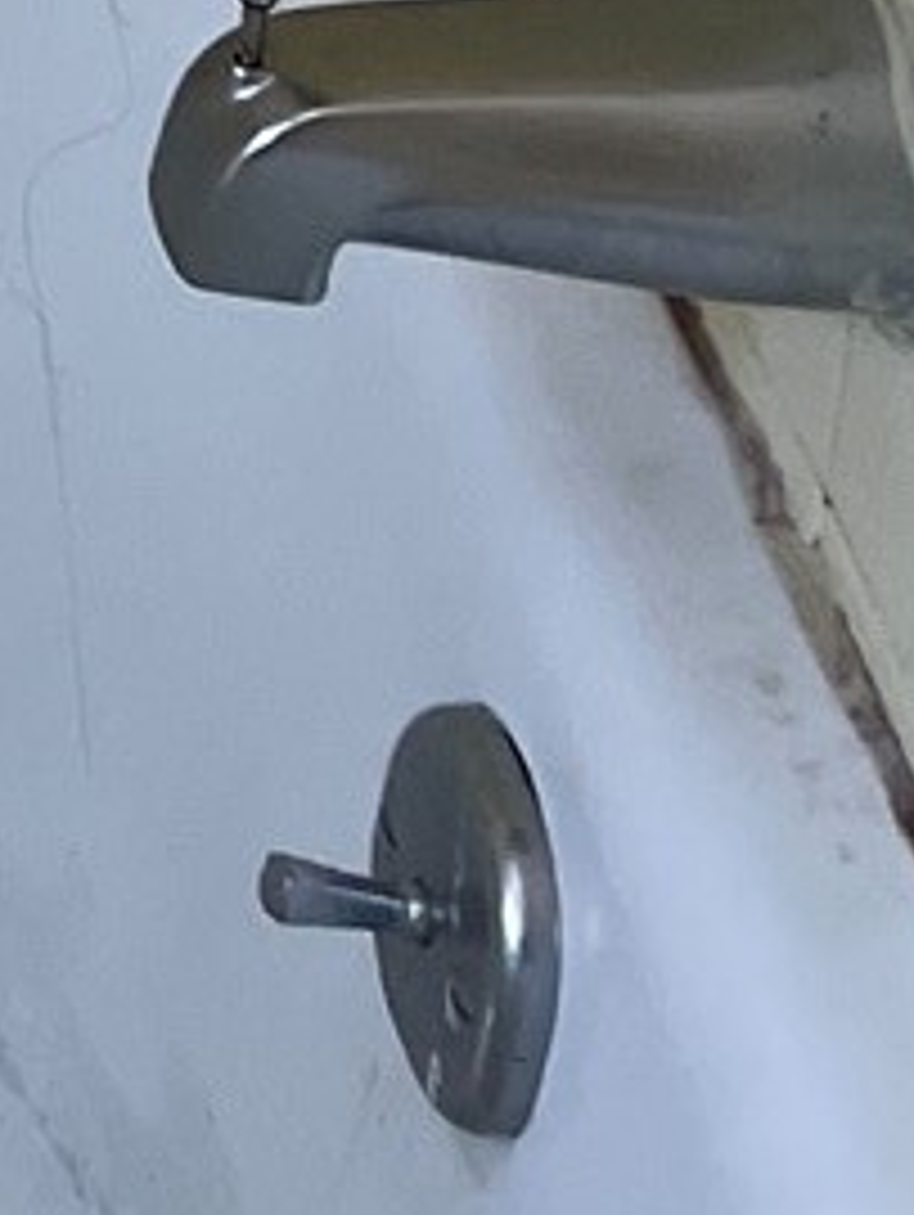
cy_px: -2196
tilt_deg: -20.8
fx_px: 6925
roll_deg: +2.5
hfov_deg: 6.5
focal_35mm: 197
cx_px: -2355
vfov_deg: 8.6
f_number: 1.6
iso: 80
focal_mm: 4.2
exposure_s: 1/60
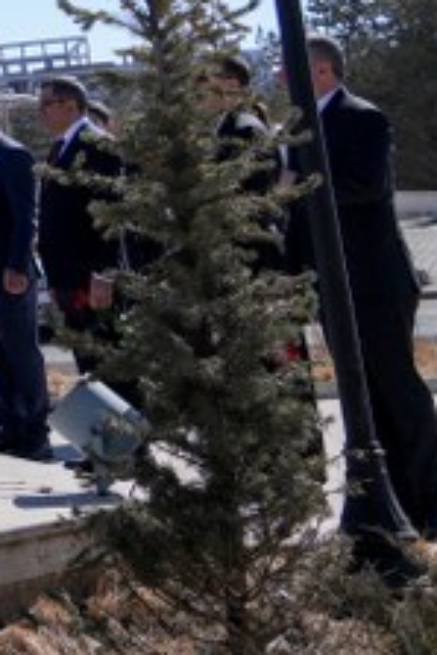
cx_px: -886
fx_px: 2000
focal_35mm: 110
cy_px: -336
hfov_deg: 9.6
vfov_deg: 16.8
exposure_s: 1/800
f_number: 5.6
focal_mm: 24
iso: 160
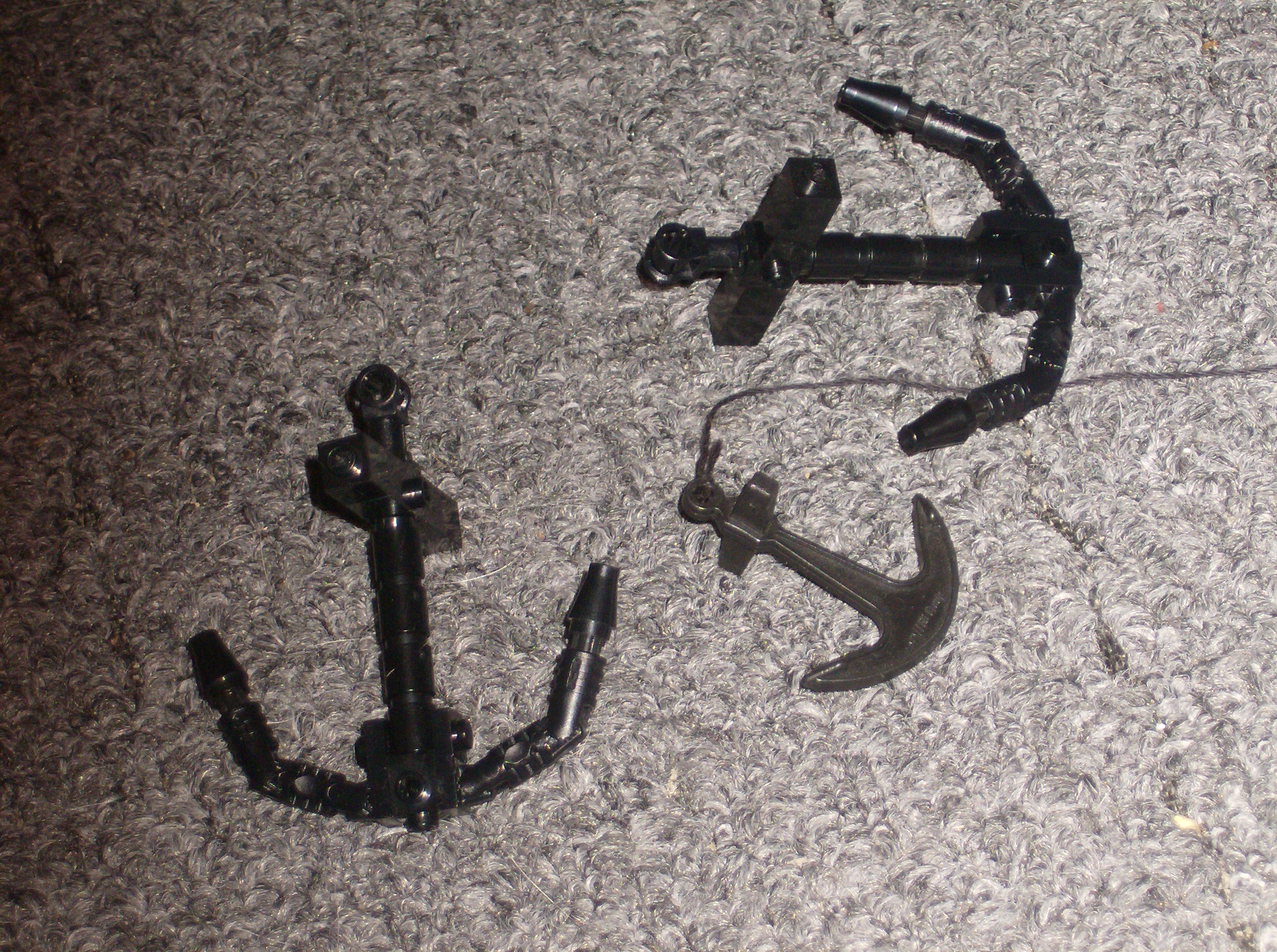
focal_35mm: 109
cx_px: 638
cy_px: 476
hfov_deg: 18.1
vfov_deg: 13.5
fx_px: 4012
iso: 200
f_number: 4.8
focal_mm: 18
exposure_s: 1/125
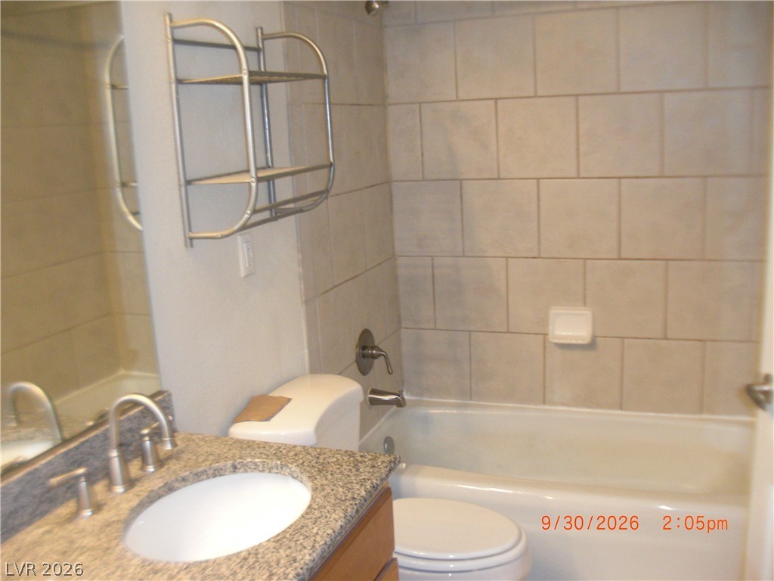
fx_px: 805
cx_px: 387
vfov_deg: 39.7
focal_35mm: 36
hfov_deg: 51.4
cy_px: 290
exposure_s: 1/60
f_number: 2.8
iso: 200
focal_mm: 6.3
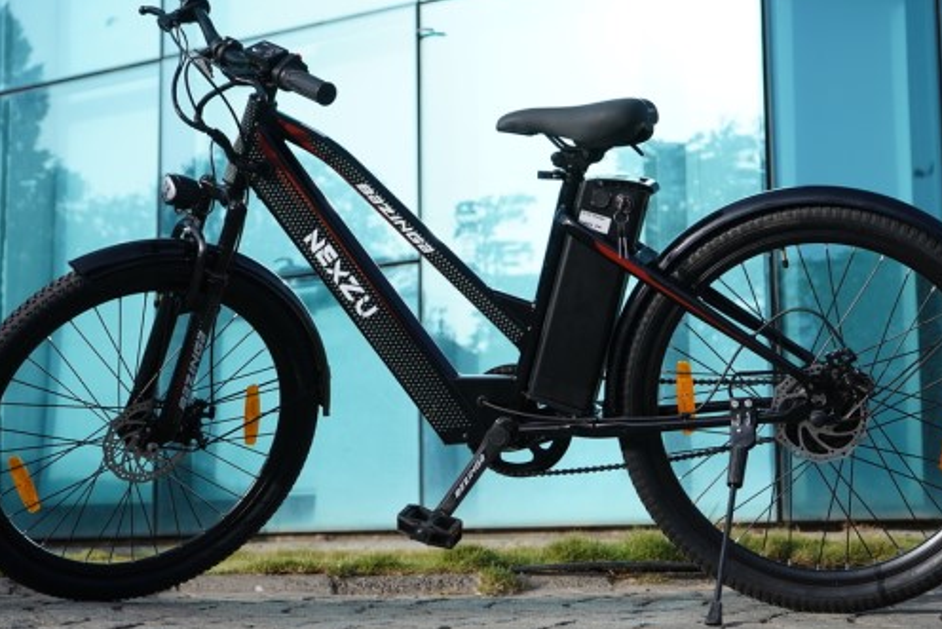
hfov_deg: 28.4
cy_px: 267
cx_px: 509
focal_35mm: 71
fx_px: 1858
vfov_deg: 19.2
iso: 250
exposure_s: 1/800
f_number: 5.6
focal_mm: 55
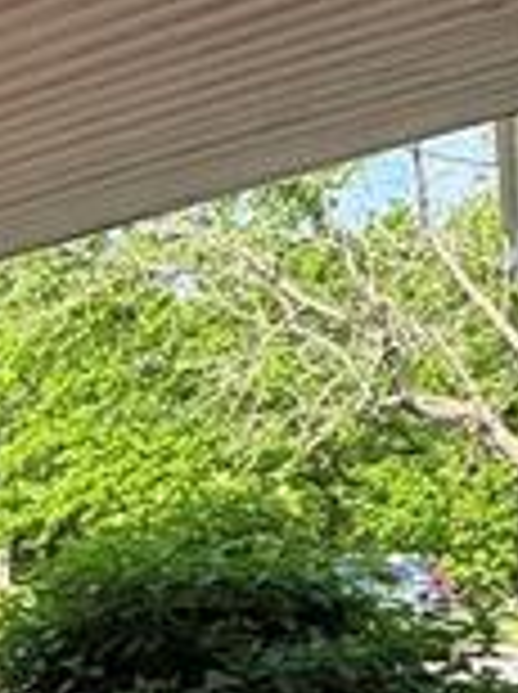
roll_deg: +3.0
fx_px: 1401
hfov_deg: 17.3
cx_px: -401
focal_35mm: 70
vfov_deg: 24.6
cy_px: 878
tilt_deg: -14.3
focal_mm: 2.22
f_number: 2.2
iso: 40
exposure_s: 1/561
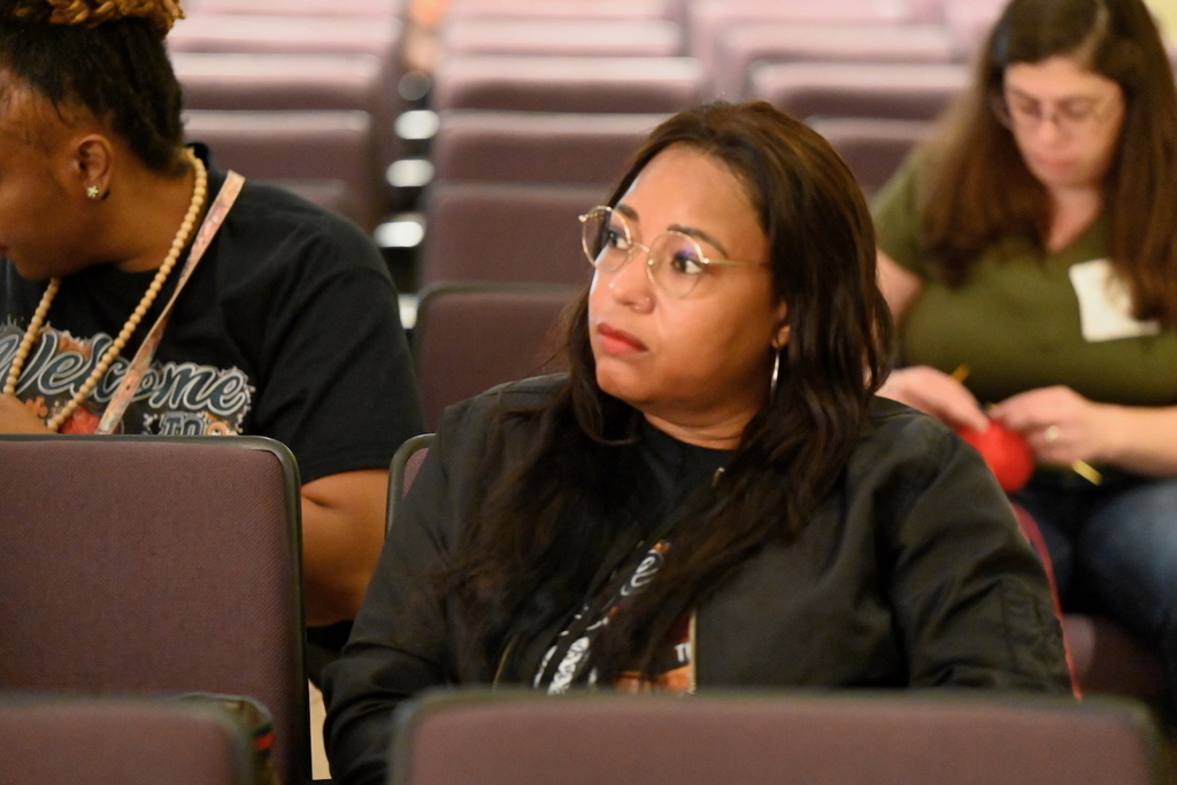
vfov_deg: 11.0
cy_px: 392
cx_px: 588
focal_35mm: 125
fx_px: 4087
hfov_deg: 16.4
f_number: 2.8
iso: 25600
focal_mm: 125
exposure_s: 1/60
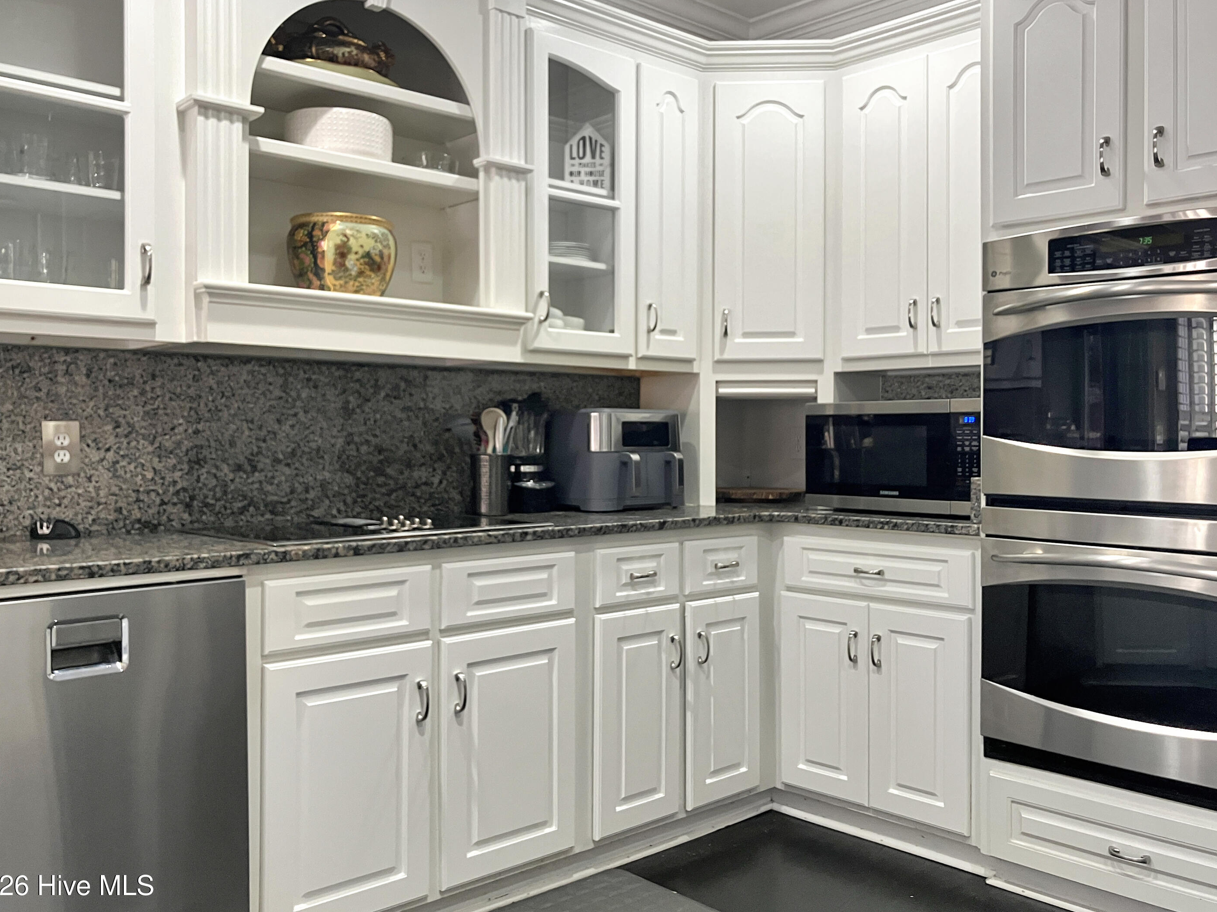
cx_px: 598
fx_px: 1055
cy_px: 442
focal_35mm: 30
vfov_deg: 46.8
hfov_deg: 60.0
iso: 200
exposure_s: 1/60
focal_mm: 3.99
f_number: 1.8
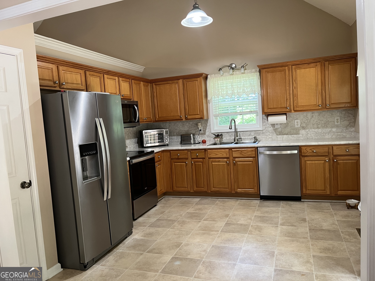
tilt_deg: -4.8
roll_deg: +3.2
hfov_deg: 67.3
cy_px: 140
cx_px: 188
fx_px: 282
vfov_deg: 53.1
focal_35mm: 26
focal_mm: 5.1
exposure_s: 1/60
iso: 125
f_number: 1.6
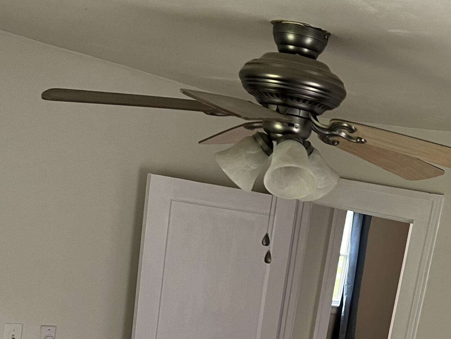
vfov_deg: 22.1
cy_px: 391
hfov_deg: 30.5
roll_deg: -10.9
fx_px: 808
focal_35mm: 62
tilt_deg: -14.0
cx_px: 356
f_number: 1.5
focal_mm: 5.7
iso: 160
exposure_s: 1/60
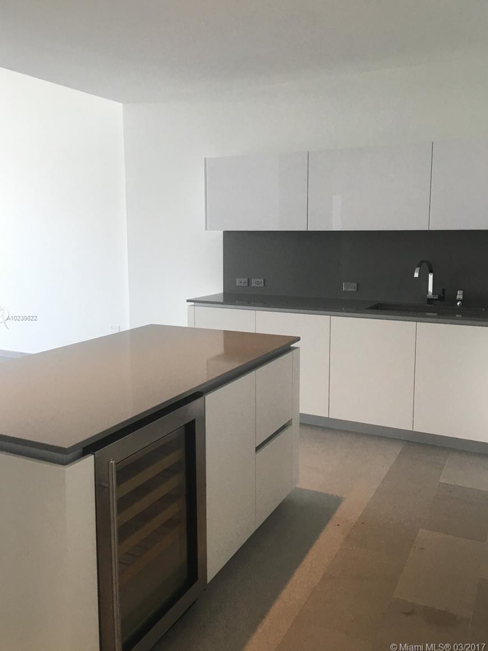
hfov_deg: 46.8
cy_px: 318
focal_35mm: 30
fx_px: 564
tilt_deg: -8.7
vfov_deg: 60.0
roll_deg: -0.1
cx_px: 239
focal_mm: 4.15
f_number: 2.2
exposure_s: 1/30
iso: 25
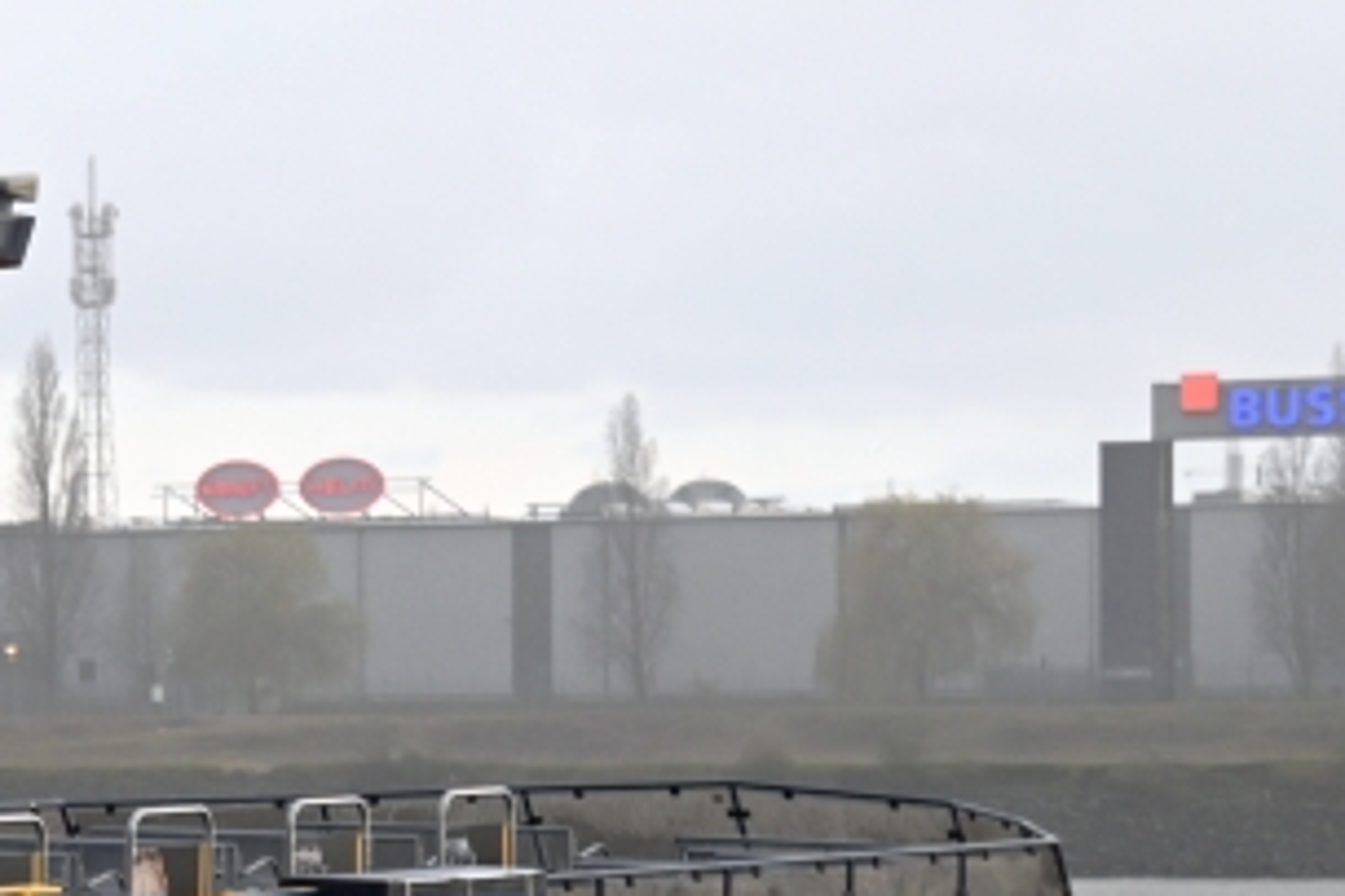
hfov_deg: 10.2
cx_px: -661
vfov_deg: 7.0
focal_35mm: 195
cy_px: 850
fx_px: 7281
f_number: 4
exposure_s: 1/250
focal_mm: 58
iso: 500
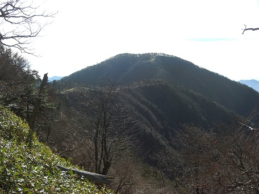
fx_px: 284
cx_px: 130
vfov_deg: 37.7
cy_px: 97
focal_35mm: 38
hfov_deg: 49.0
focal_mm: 7.9
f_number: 4
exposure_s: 1/640
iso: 80
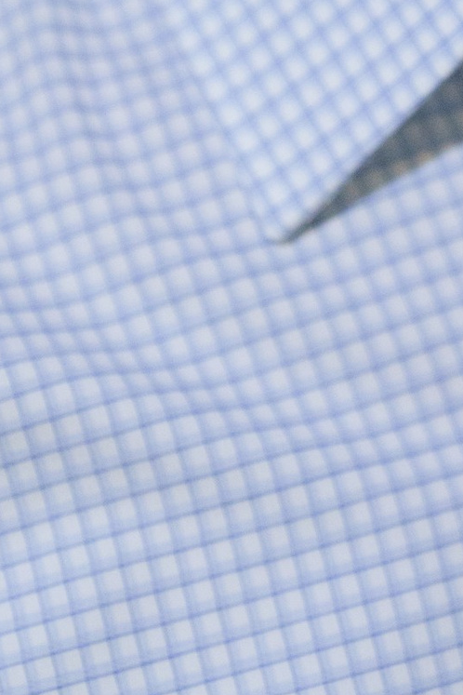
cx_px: 588
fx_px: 4958
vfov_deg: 7.6
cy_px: -741
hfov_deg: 5.3
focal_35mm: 257
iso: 1000
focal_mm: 50
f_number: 2.2
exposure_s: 1/125
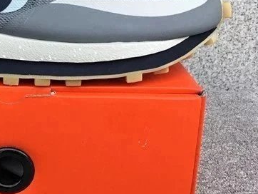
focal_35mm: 77
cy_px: 43
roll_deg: -0.2
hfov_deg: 24.2
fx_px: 574
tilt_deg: -17.5
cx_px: 3
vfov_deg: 19.0
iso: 25
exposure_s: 1/248
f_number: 2.4
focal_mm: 3.3
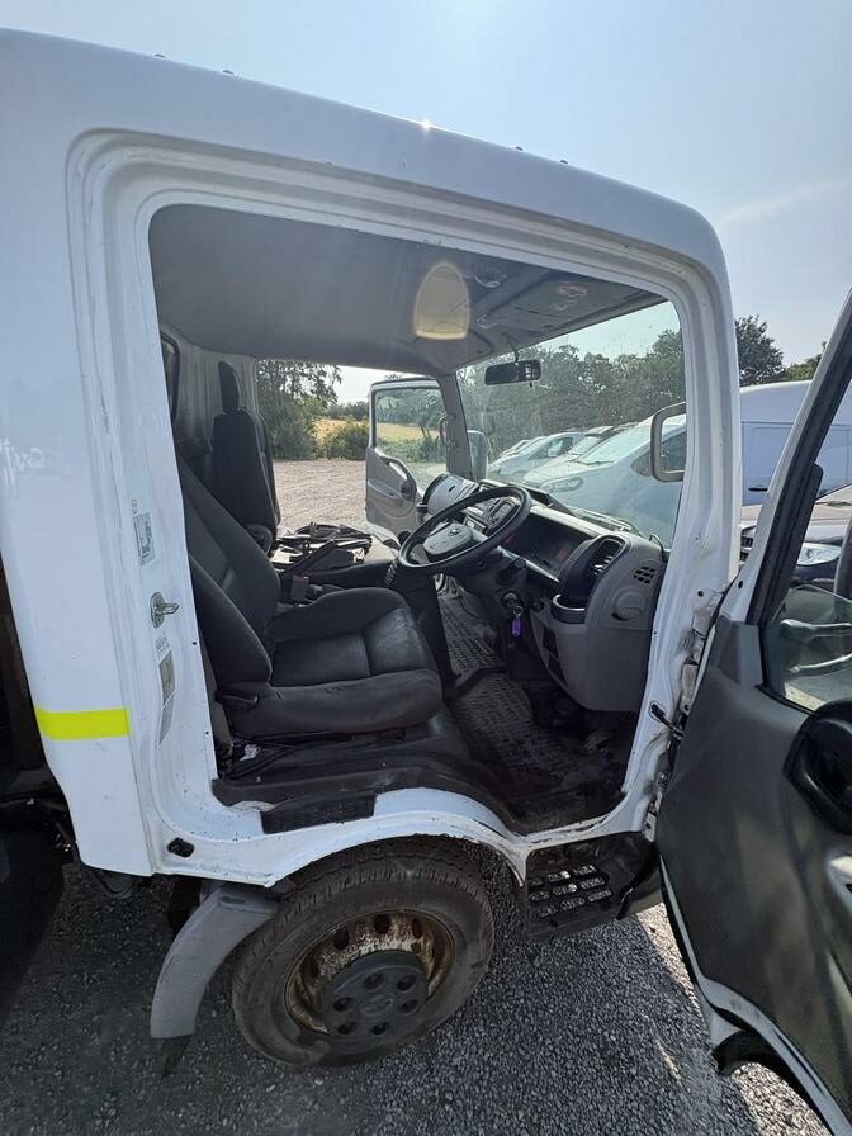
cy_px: 568
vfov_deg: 102.1
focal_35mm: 14
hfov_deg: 85.7
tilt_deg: -15.7
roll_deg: +2.1
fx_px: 459
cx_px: 426
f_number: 2.2
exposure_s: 1/600
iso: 50
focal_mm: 2.22
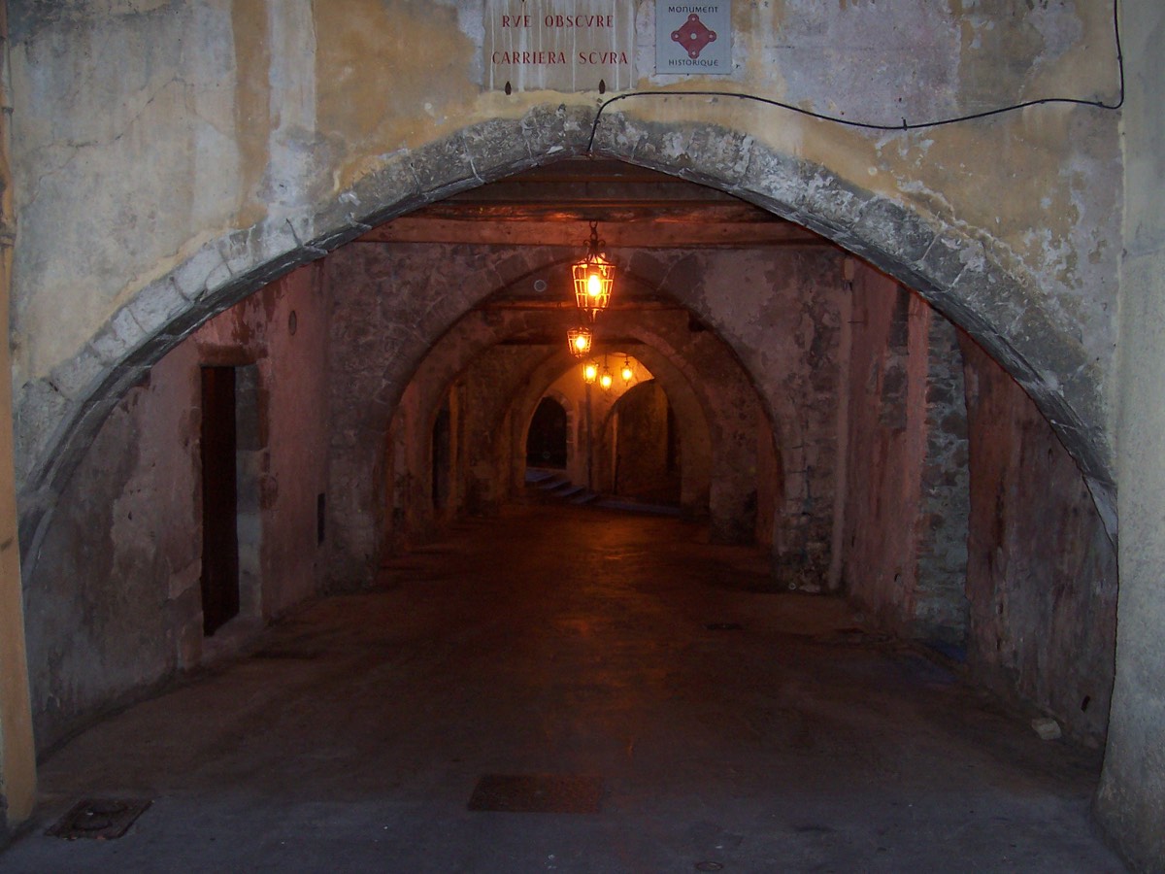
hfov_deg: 50.1
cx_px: 582
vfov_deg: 38.7
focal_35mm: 37
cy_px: 437
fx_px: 1245
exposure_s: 1/60
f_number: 2.8
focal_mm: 5.6
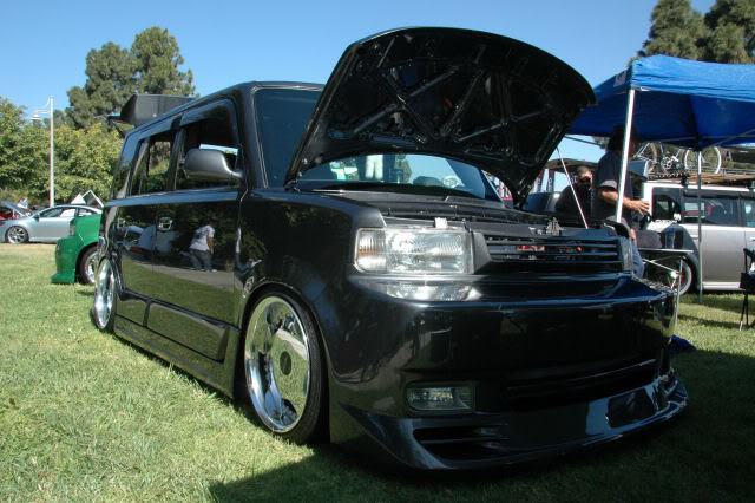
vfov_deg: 43.6
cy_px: 252
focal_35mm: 30
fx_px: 629
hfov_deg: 62.0
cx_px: 378
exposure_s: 1/100
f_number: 14
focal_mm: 20
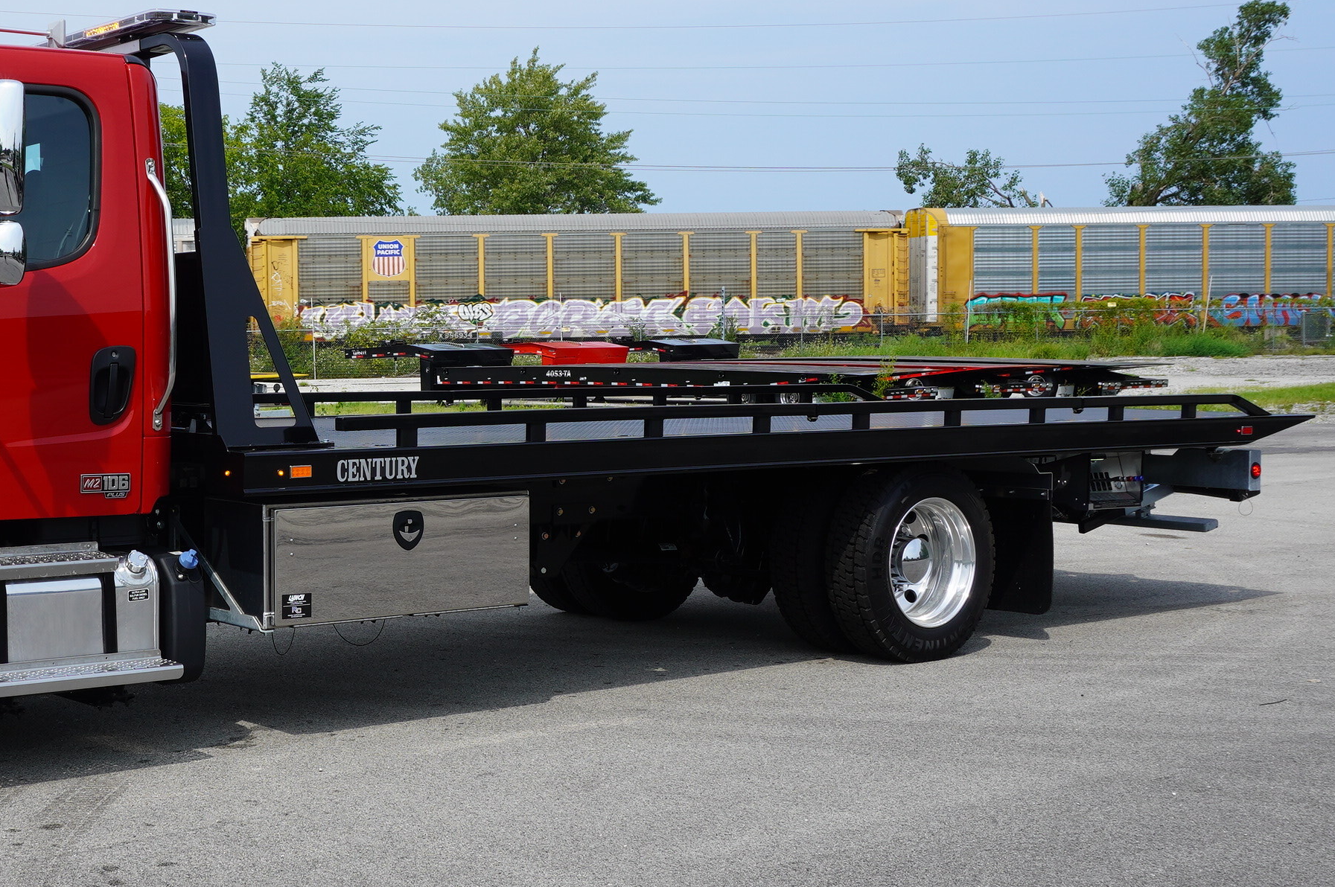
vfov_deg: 25.5
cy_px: 457
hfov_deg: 36.4
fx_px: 1958
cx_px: 272
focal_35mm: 53
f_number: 10
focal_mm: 21
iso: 100
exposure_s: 1/160
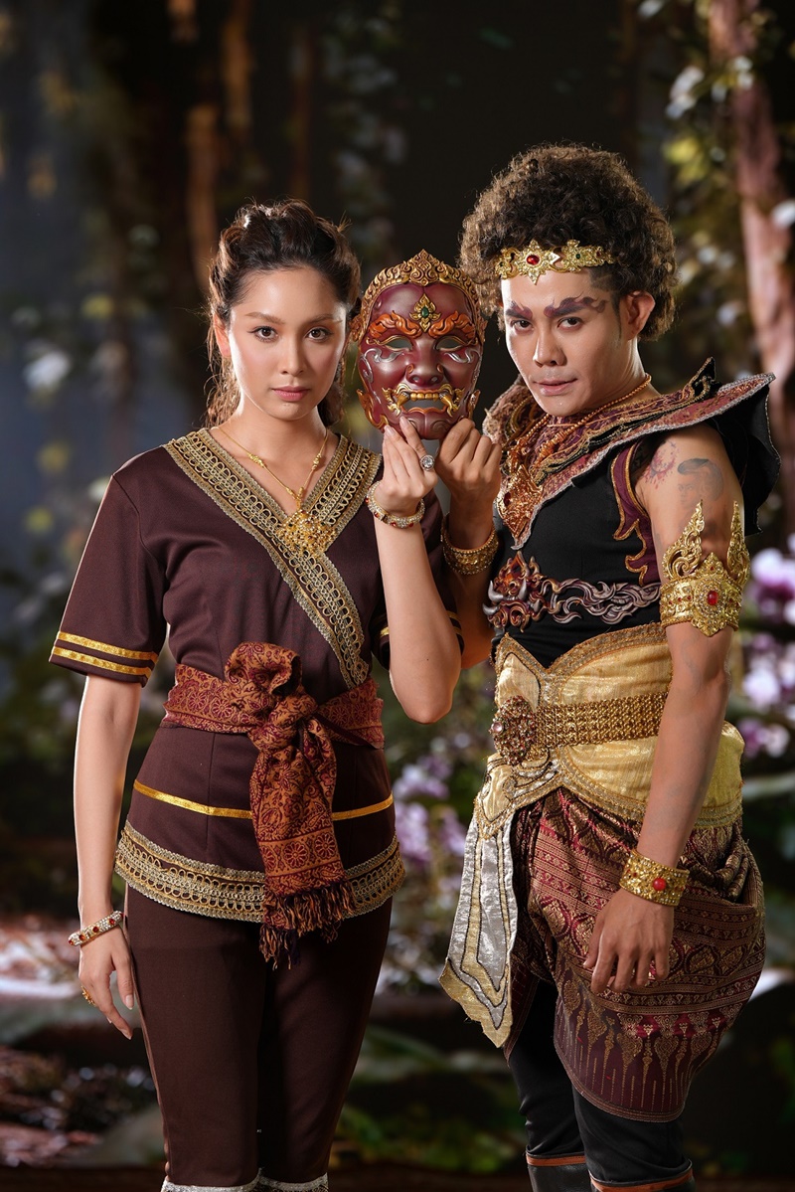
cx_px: 398
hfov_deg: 8.6
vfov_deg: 12.9
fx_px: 5263
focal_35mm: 159
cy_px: 596
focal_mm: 159
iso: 100
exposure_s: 1/125
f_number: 3.2
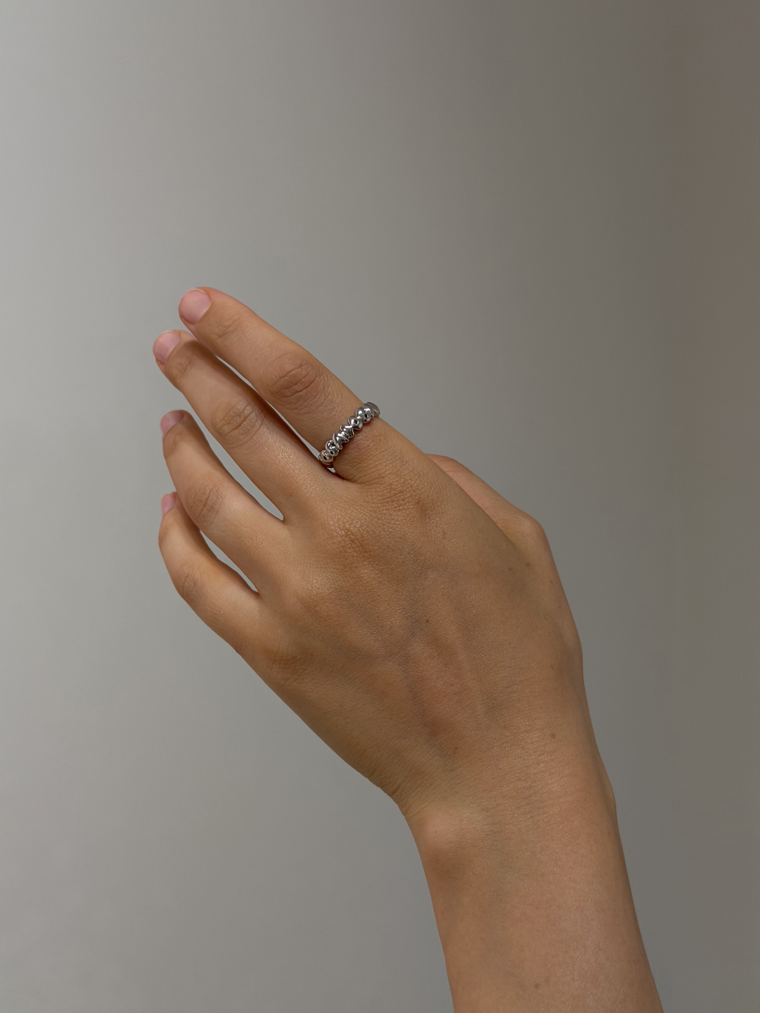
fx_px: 1405
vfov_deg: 39.7
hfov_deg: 30.3
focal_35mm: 48
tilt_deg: -3.3
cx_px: 380
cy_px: 506
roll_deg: +1.0
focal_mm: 6.76
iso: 64
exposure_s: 1/611
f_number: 1.78
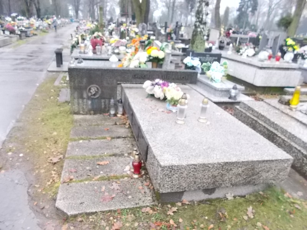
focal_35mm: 26
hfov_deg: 67.3
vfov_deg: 53.1
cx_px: 154
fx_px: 231
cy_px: 115
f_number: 3.2
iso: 400
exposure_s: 1/125
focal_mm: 4.6
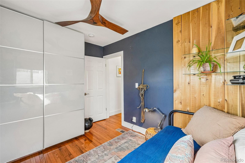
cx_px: 122
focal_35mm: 15
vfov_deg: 77.3
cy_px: 82
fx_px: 102
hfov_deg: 100.4
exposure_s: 1/5
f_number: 8
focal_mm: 10
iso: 800
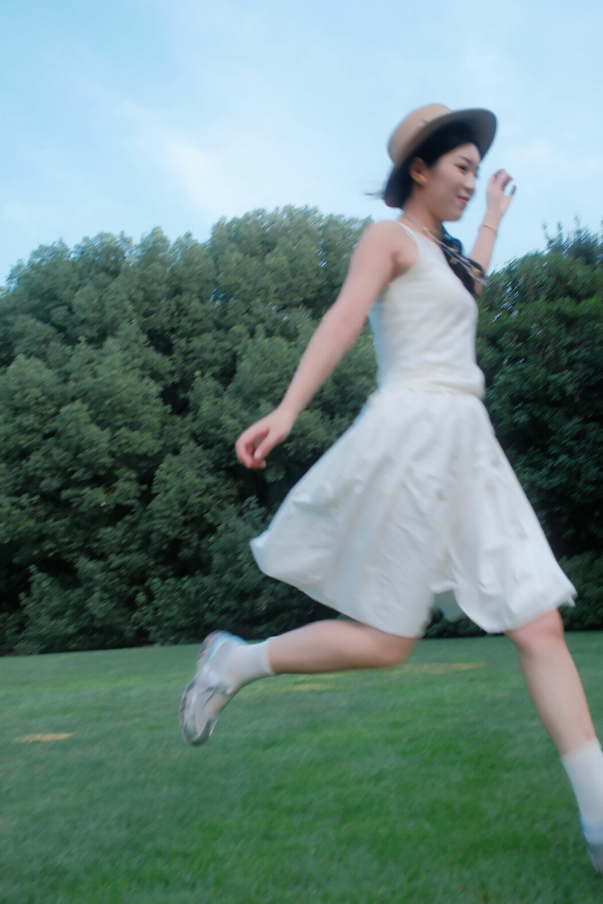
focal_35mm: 33
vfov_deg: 57.2
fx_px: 829
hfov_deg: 40.0
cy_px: 452
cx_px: 302
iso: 400
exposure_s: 1/100
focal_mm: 21.7
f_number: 4
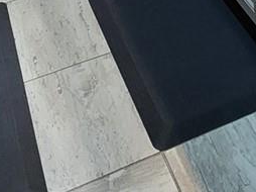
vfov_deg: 13.2
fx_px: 606
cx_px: 249
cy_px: -277
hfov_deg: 23.0
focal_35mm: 82
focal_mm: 2.2
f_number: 2.2
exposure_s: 1/40
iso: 320
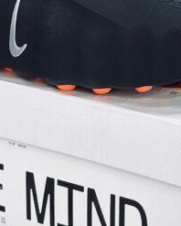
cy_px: 27
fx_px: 1184
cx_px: 98
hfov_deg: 8.7
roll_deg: -0.1
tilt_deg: -17.3
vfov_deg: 10.8
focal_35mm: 177
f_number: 1.78
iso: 80
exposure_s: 1/129
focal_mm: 6.86
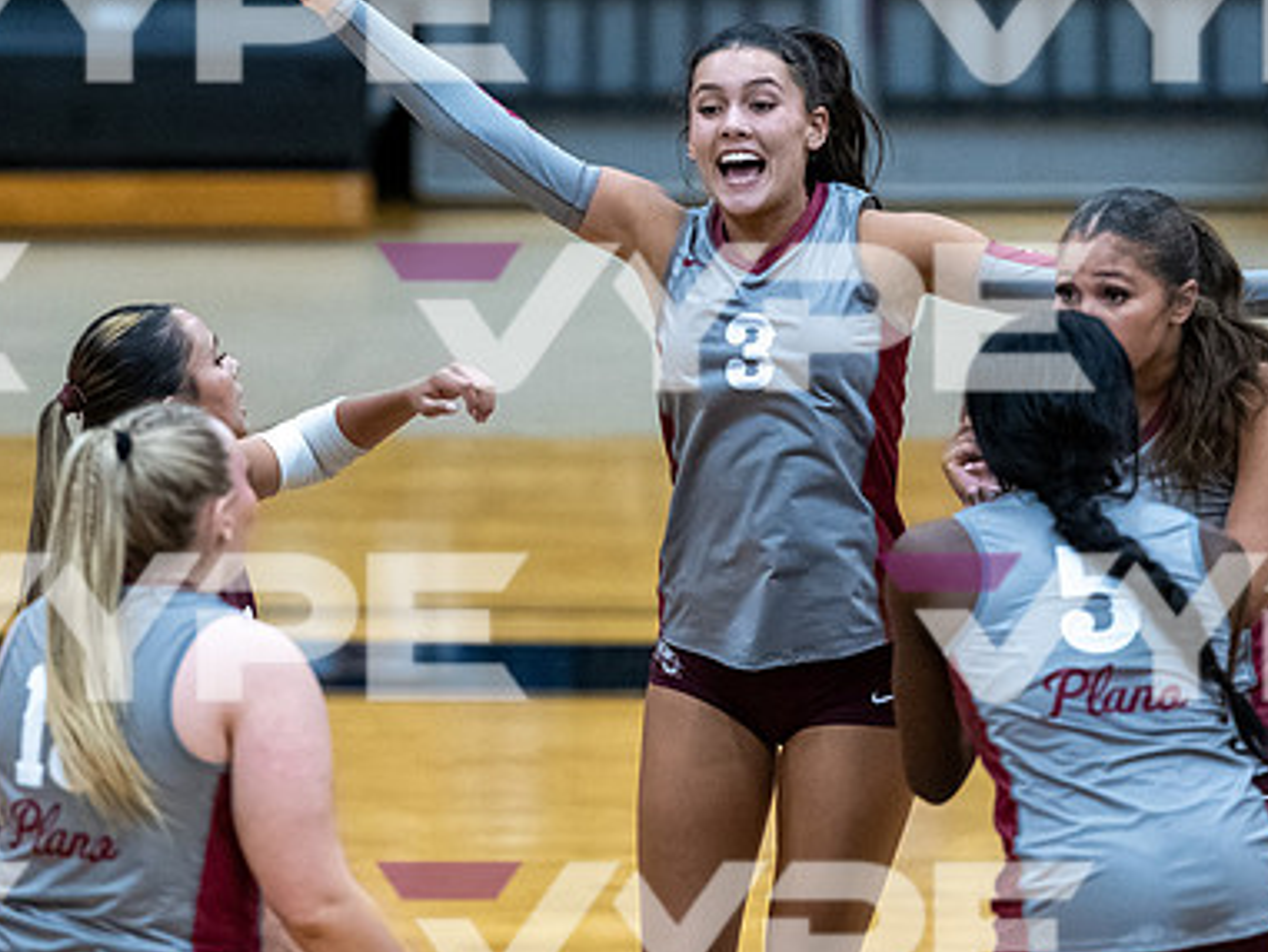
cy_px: 305
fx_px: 17698
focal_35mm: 483
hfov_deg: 4.1
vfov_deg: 3.1
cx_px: 419
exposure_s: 1/1600
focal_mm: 200
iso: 3200
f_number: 2
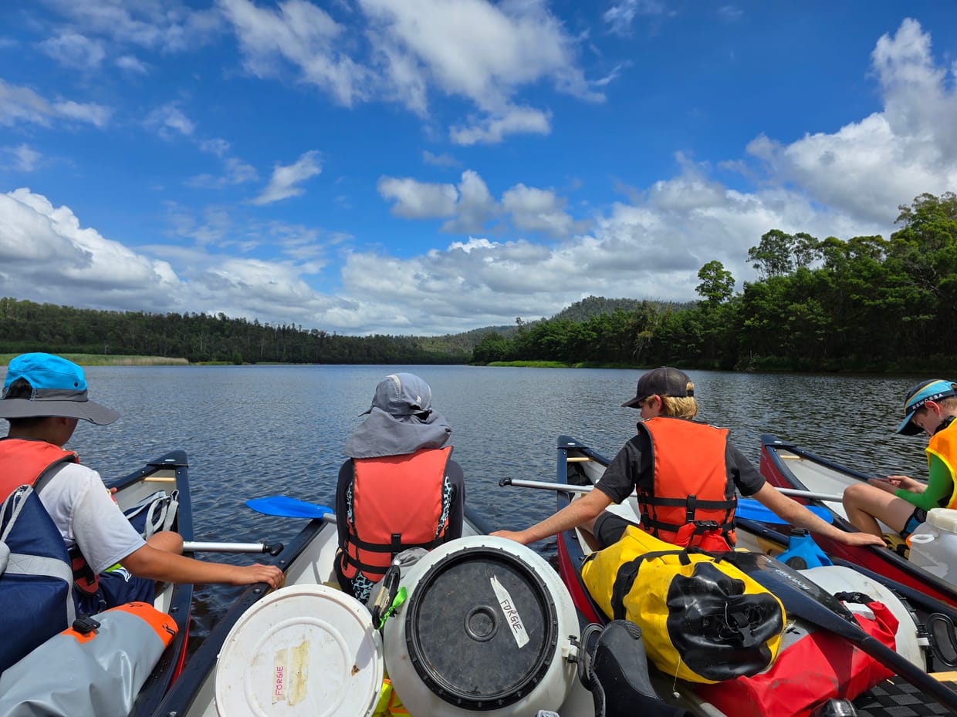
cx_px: 478
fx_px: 636
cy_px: 358
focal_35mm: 23
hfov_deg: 73.9
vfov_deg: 58.9
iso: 12
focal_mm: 6.3
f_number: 1.7
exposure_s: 1/1414
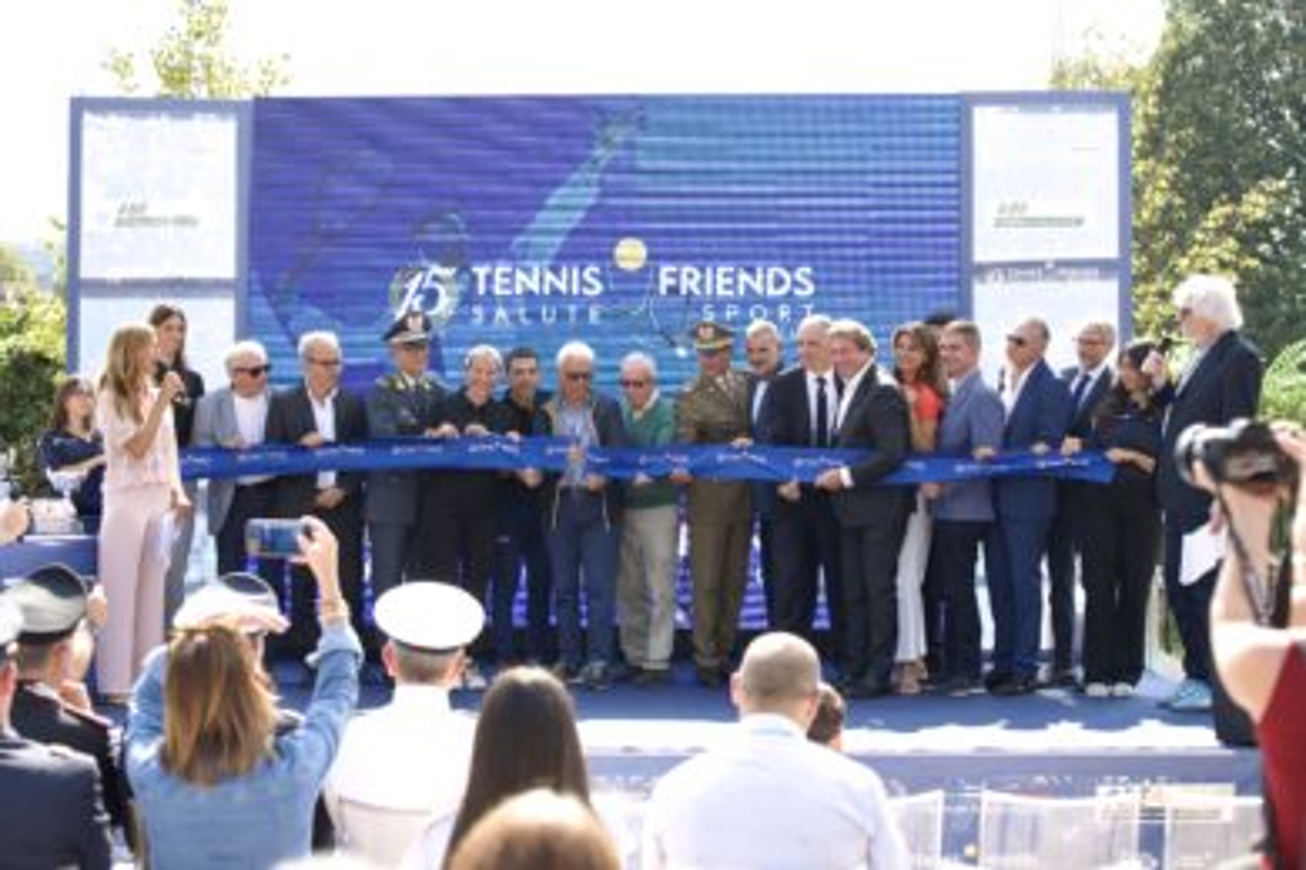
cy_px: 435
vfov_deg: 26.0
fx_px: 1886
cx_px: 653
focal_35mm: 52
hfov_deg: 38.2
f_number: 2.2
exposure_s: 1/5000
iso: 500
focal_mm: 35
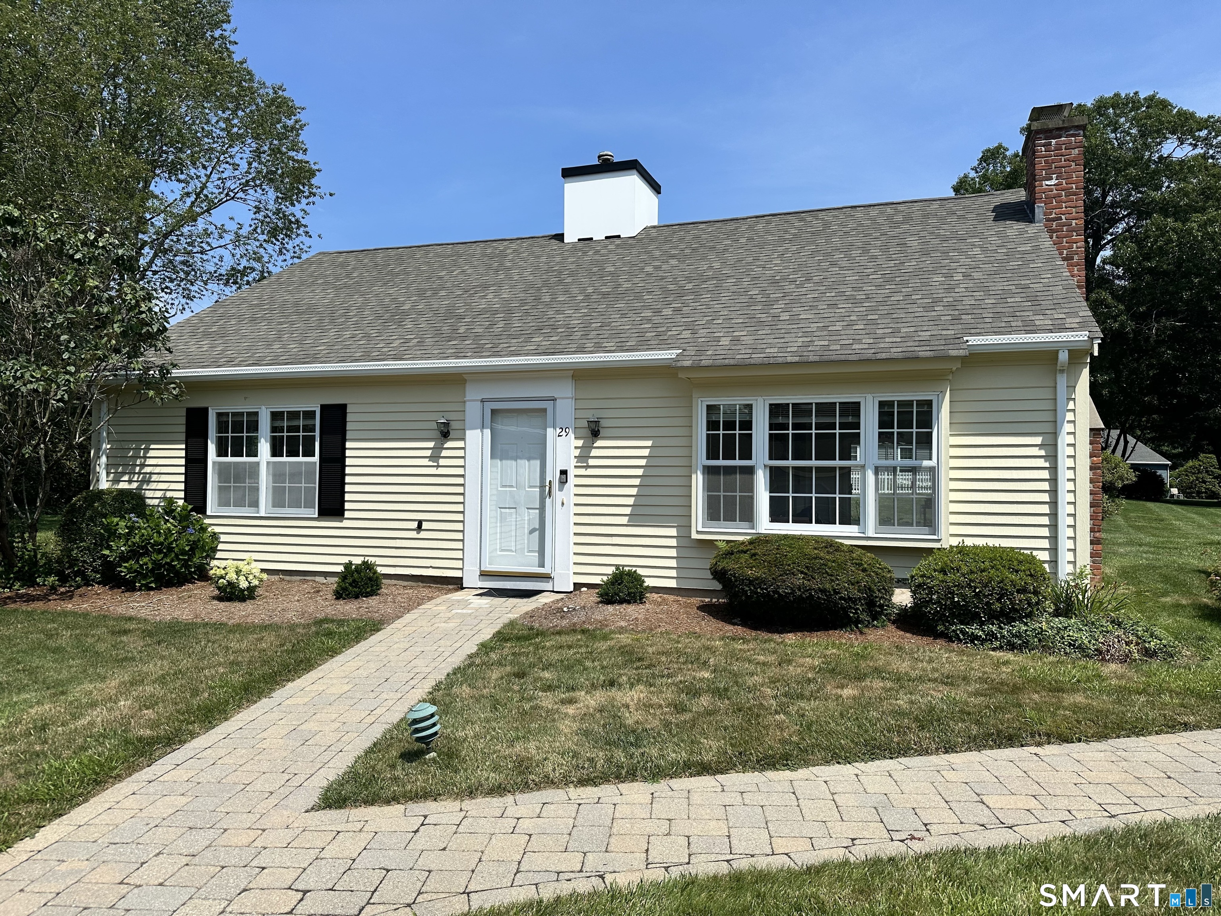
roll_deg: -0.2
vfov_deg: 56.8
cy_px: 458
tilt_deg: +2.8
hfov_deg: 71.6
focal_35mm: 24
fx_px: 847
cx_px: 610
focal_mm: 6.86
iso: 80
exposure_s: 1/5848
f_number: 1.78
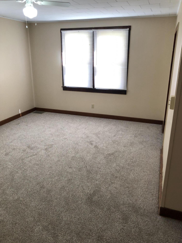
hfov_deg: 49.7
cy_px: 122
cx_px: 91
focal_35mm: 28
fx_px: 196
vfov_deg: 63.5
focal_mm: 3.99
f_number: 1.8
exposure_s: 1/30
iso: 20
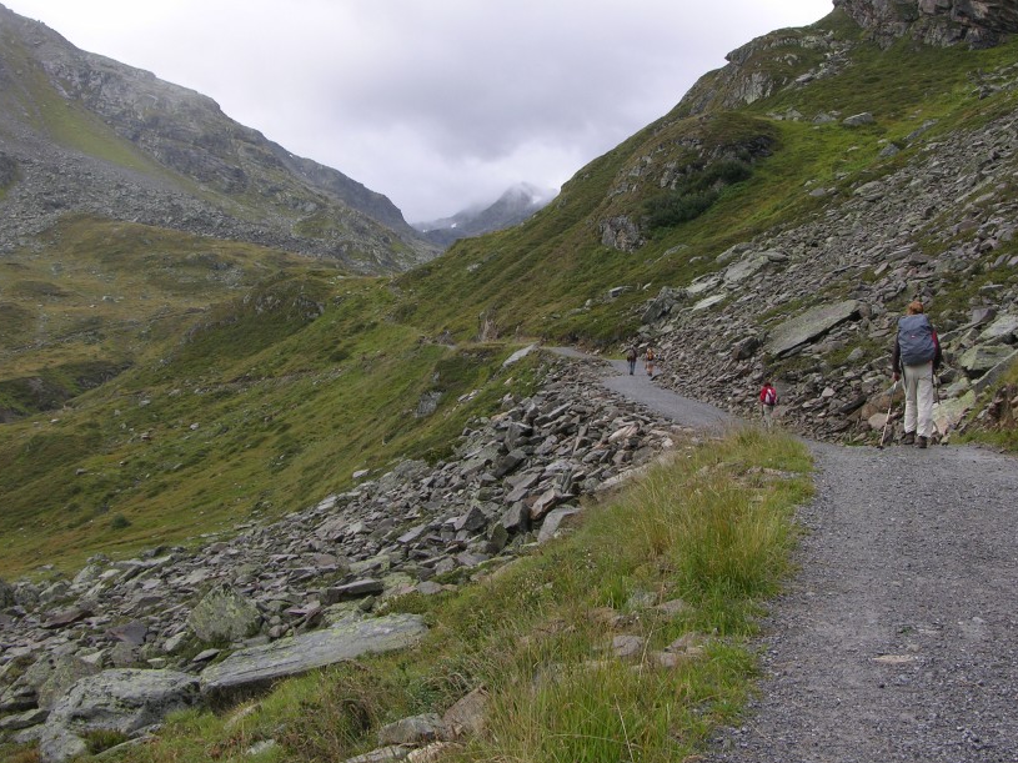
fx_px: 1294
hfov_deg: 42.9
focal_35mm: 44
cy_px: 320
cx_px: 523
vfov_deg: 32.8
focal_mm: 8.9
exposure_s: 1/120
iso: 50
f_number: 5.6
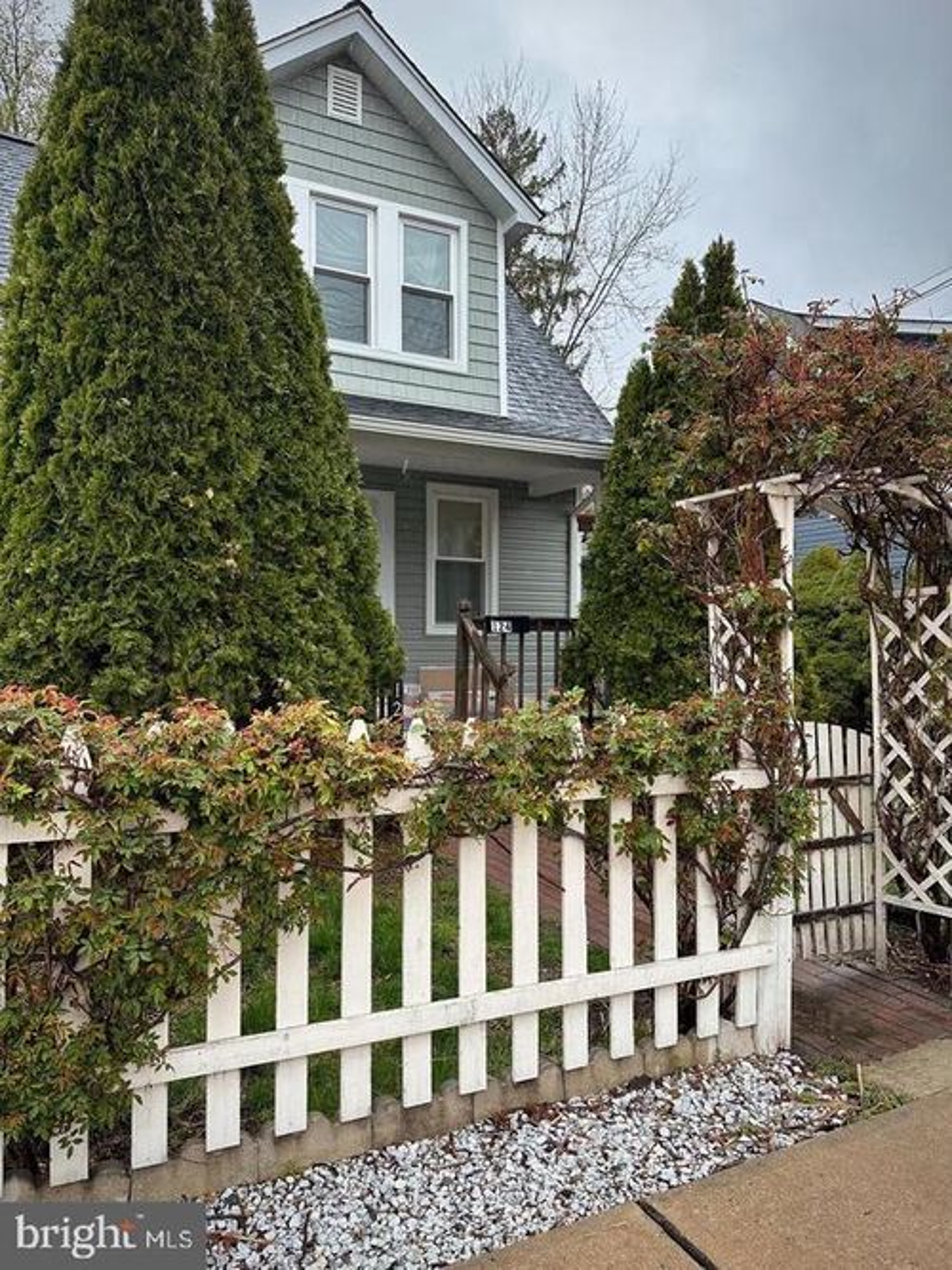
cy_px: 635
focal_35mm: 24
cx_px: 476
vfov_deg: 71.6
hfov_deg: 56.8
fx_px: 880
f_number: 1.78
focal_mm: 6.86
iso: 80
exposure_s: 1/462
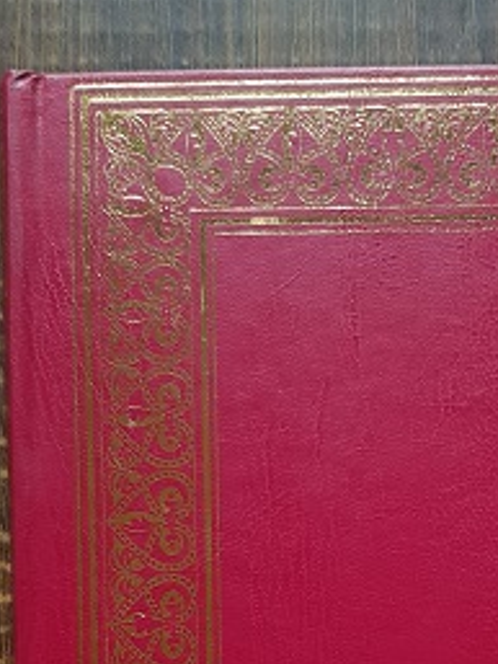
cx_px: 377
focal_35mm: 55
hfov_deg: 26.2
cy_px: 643
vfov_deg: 32.5
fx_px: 1054
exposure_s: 1/10
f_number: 1.7
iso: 250
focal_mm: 4.3
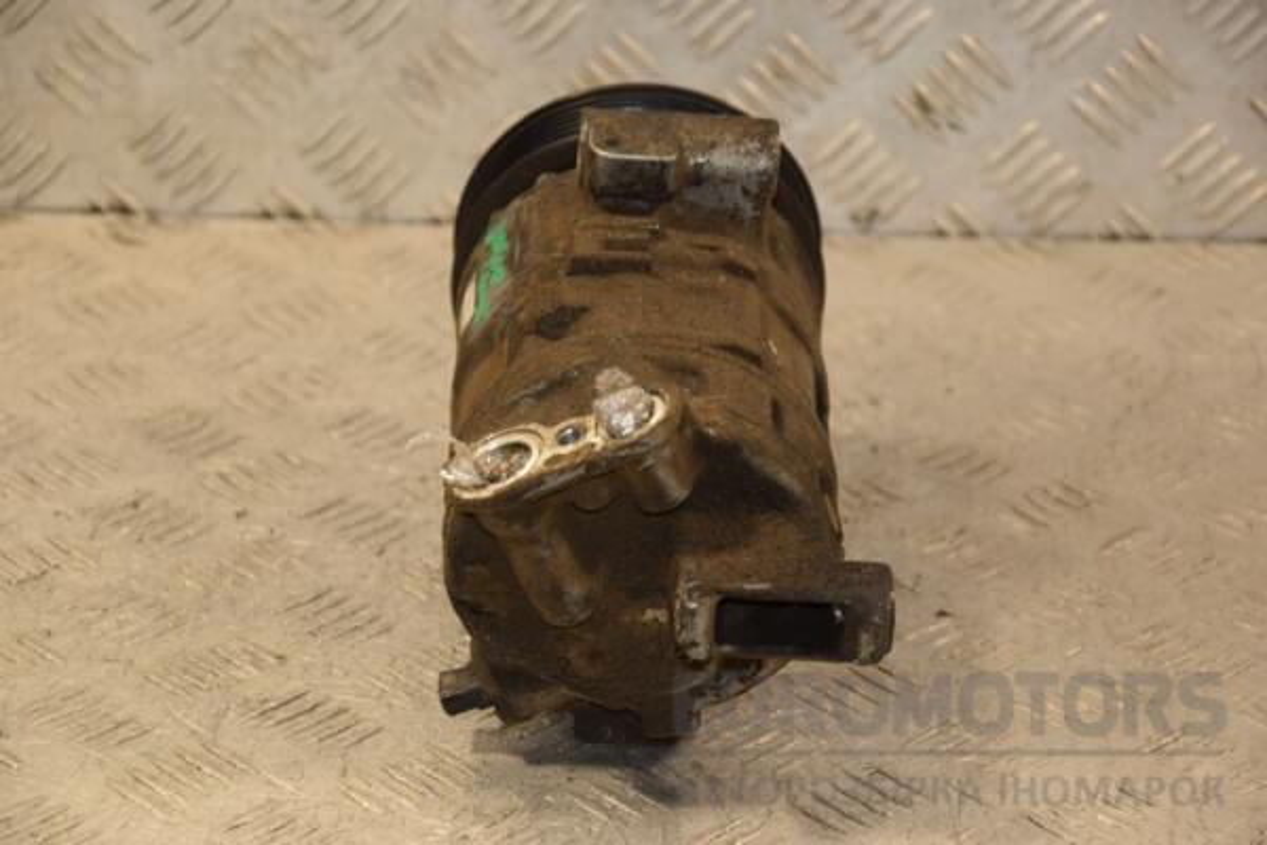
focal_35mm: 120
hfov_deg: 17.1
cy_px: 422
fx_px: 4223
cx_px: 634
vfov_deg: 11.4
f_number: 5.3
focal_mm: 80
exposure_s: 1/125
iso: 800
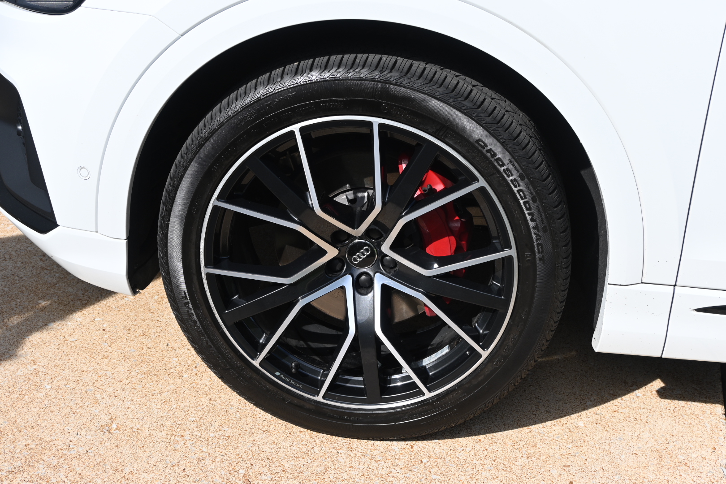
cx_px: 363
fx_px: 983
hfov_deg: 40.5
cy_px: 242
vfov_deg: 27.7
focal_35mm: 49
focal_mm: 32.5
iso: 100
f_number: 6.3
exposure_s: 1/320
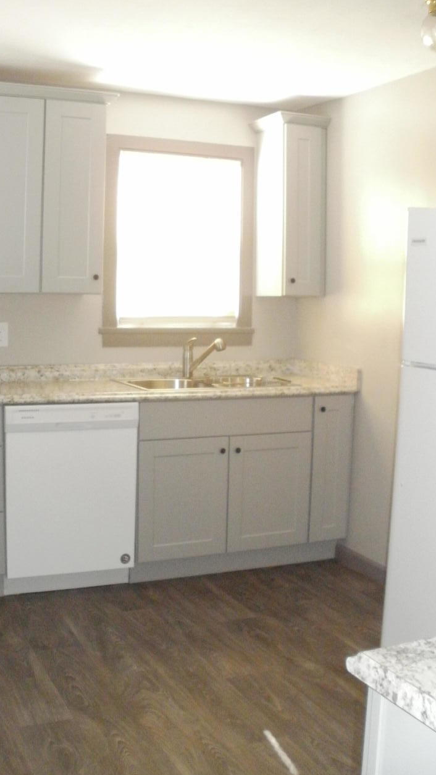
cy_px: 394
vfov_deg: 50.5
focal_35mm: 40
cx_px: 163
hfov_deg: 29.6
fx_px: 822
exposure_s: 1/60
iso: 800
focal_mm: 6.3
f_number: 3.5
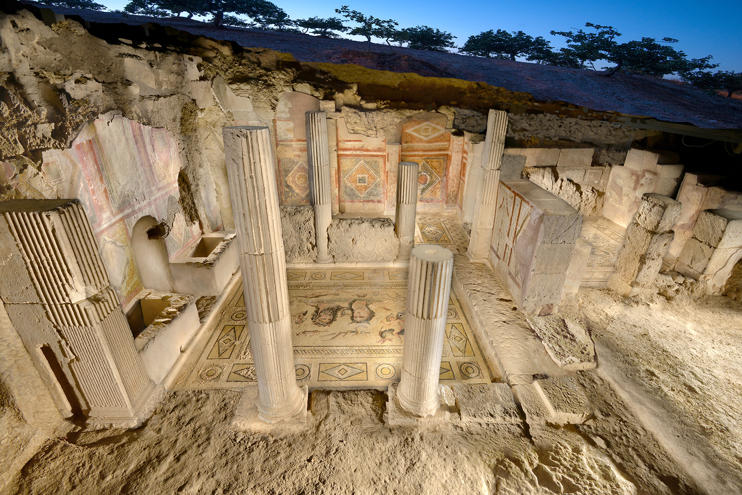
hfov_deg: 96.7
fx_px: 330
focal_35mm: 16
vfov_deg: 73.7
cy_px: 248
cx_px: 371
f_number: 7.1
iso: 125
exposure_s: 1/1.6
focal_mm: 16
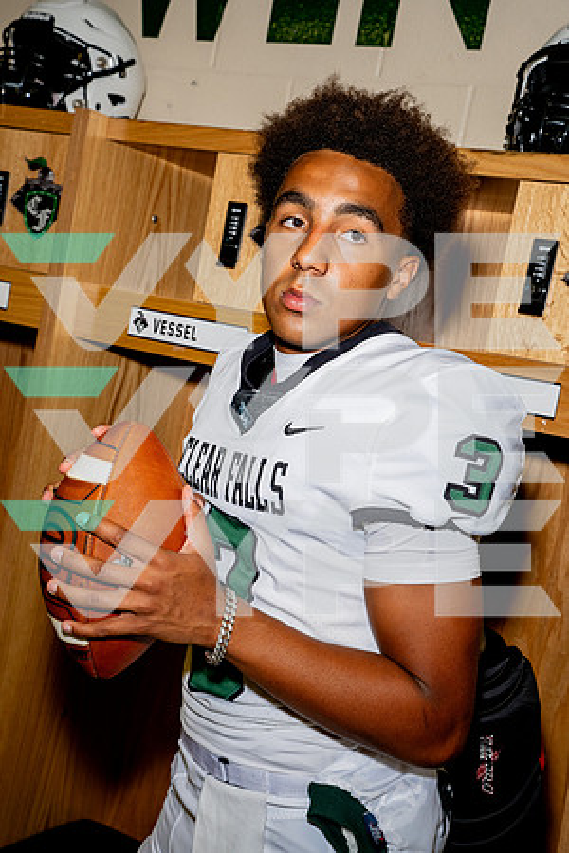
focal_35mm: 53
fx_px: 1256
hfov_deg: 25.5
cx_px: 284
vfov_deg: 37.5
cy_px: 426
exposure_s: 1/250
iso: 640
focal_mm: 53
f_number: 8
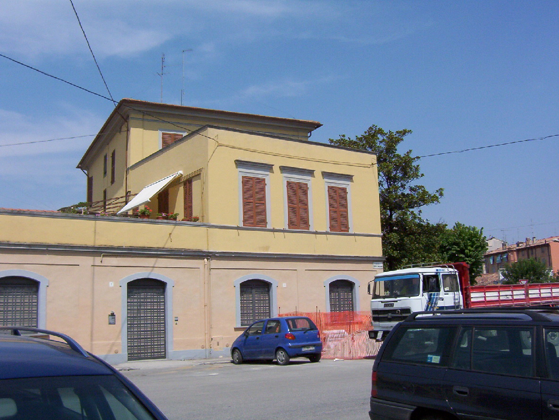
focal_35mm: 36
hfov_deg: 51.4
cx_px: 280
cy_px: 210
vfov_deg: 39.7
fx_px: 581
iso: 100
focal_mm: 5.54
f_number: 5.24
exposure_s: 1/1605
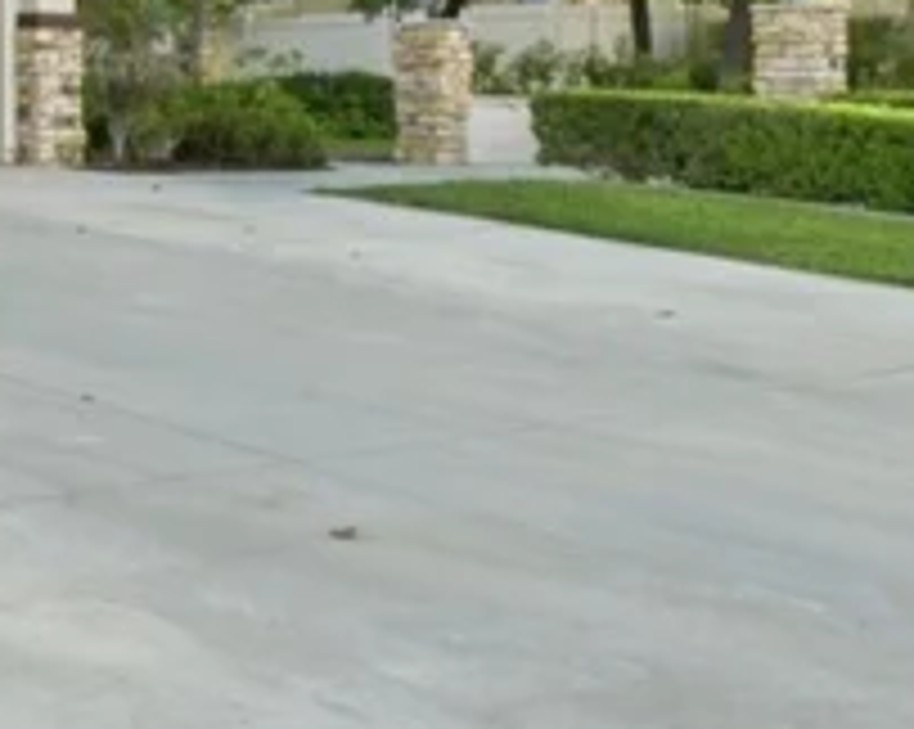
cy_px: 148
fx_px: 1892
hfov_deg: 21.2
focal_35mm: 70
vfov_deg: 21.6
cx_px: -588
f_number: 22
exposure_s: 1/15
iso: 400
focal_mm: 12
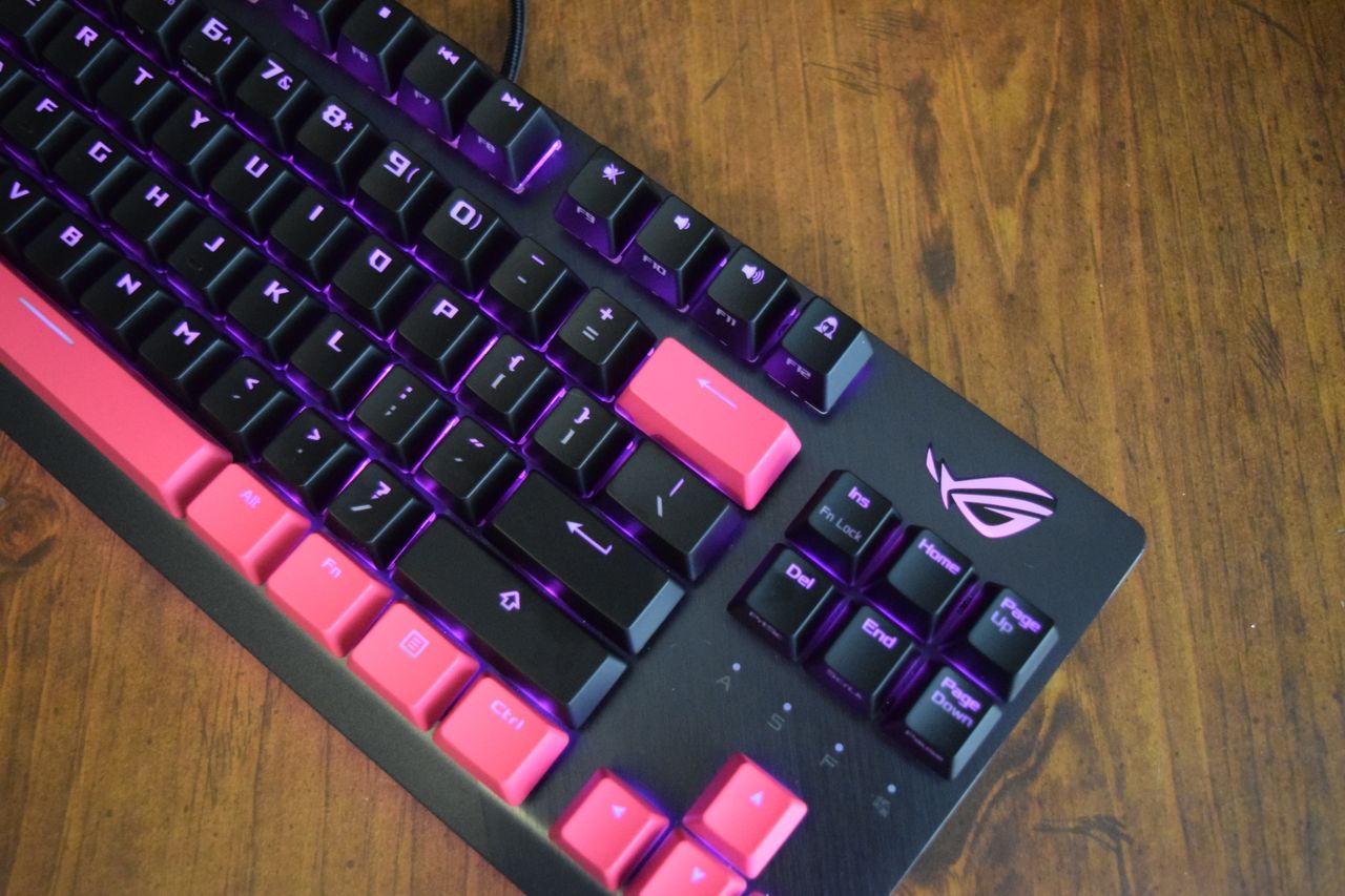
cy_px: 448
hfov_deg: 51.3
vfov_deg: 35.5
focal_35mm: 38
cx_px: 672
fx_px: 1401
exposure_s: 1/60
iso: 5600
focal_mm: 25
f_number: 4
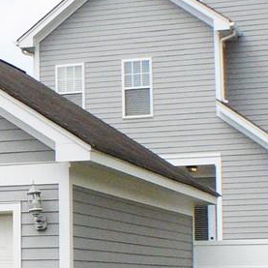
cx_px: -2
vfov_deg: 10.9
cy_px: 175
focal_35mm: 160
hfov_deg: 10.8
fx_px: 1401
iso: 200
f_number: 5.6
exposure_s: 1/800
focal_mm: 7.3
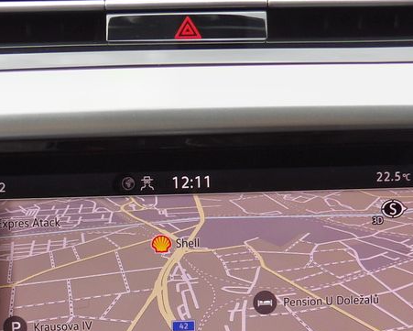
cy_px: 348
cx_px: 189
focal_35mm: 62
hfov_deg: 30.5
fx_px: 758
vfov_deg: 23.3
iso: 100
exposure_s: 1/36
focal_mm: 5
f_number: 3.4
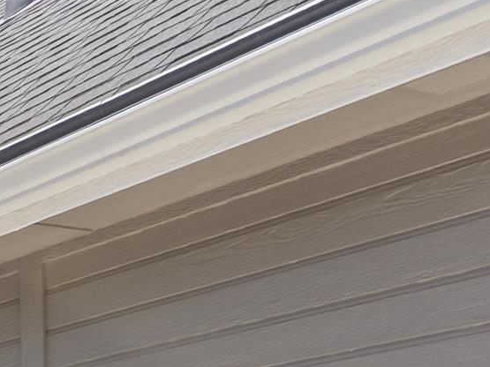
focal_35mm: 91
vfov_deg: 14.1
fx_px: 1288
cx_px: -494
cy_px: 688
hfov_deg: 16.4
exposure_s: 1/250
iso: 125
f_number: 7.1
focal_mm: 14
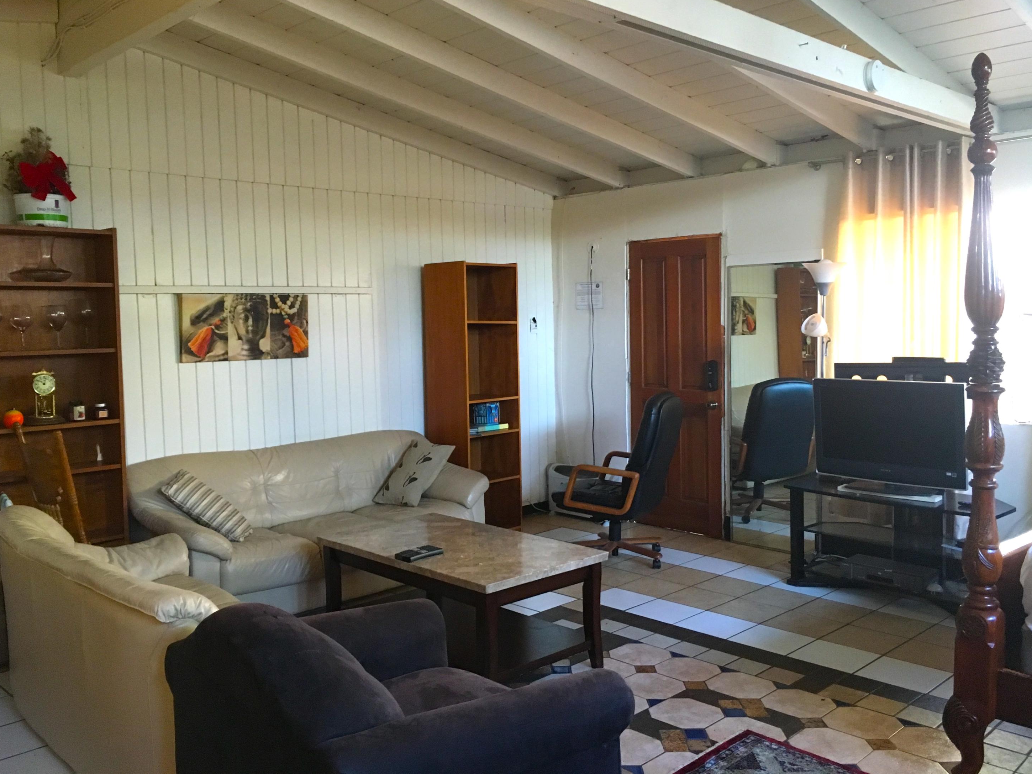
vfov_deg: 46.8
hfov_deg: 60.0
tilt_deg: -4.7
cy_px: 374
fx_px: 894
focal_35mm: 30
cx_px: 502
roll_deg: +1.0
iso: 200
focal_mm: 4.15
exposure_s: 1/30
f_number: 2.2
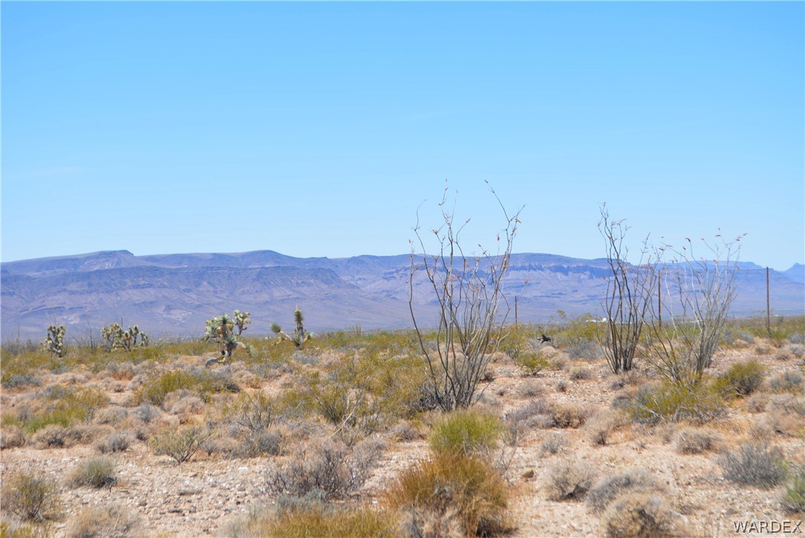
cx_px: 402
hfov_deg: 26.0
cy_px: 269
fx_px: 1745
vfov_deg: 17.5
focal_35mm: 78
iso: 100
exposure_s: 1/200
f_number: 8
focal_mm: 52
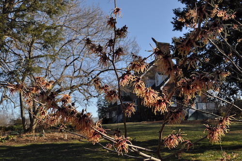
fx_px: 262
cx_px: 121
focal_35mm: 39
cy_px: 80
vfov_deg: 34.1
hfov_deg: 49.6
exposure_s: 1/125
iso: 250
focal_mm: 26
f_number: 14
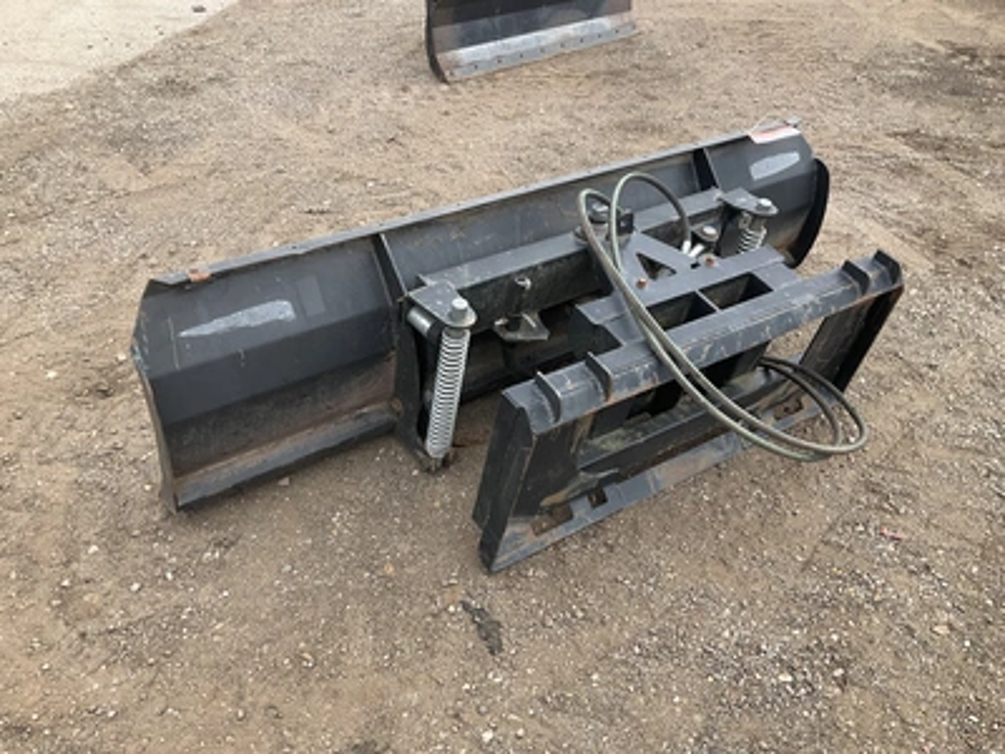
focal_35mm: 29
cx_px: 502
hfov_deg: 61.7
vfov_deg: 48.2
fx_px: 842
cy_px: 377
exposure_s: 1/435
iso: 25
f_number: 1.8
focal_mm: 3
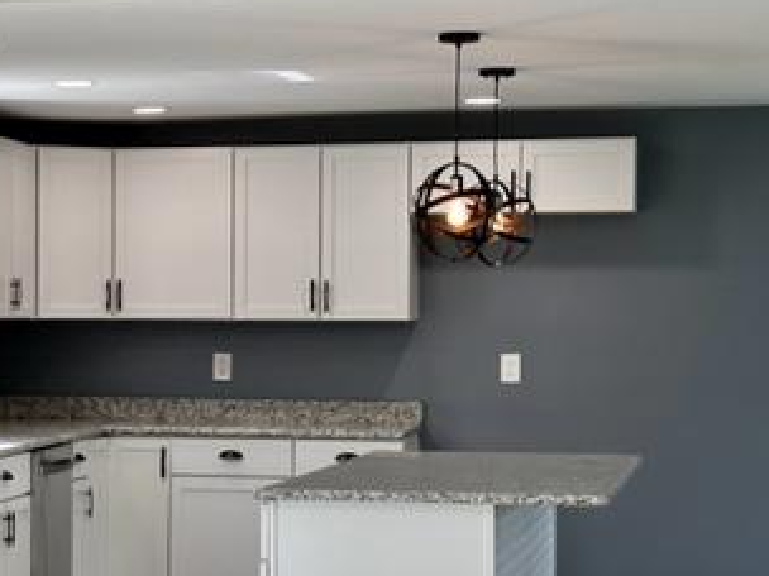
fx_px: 2244
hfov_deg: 18.9
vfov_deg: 14.6
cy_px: 376
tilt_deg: -2.0
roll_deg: +0.3
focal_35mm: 101
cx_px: 10
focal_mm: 6.86
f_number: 1.78
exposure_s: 1/198
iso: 64
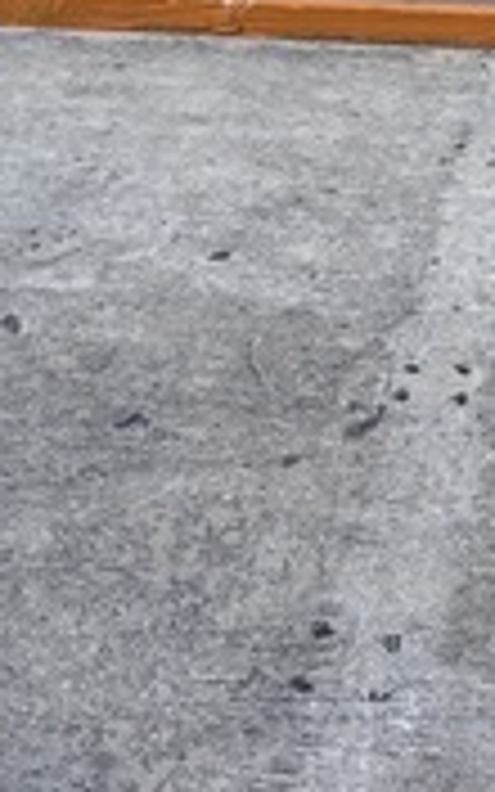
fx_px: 1554
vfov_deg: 25.3
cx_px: 493
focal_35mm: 72
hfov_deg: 17.7
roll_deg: -1.7
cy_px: -189
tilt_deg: -8.6
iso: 40
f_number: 1.6
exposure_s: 1/121
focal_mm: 5.96
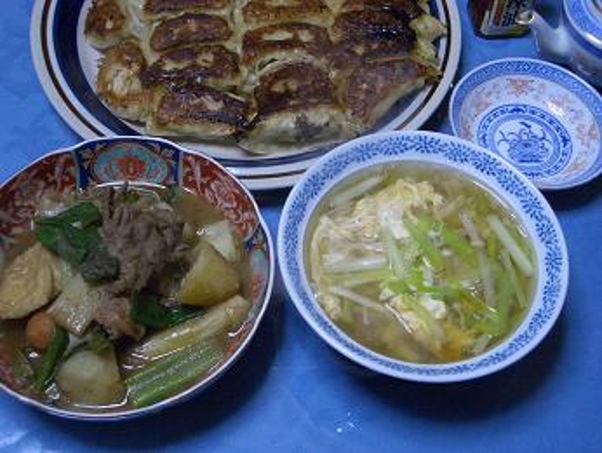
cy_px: 226
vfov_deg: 29.7
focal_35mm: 49
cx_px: 301
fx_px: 853
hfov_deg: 38.9
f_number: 3.1
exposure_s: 1/100
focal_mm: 8.2
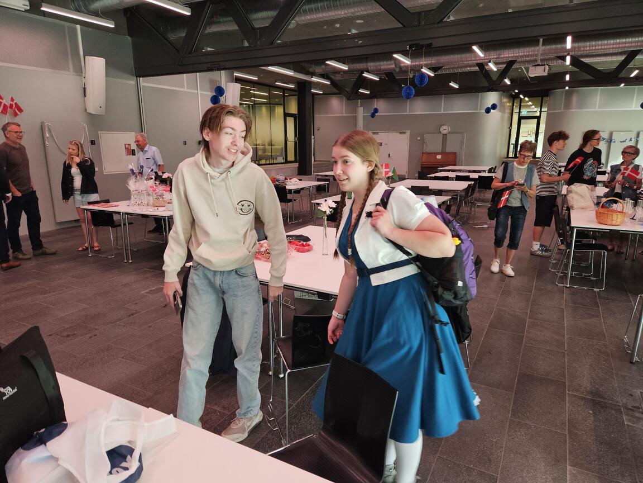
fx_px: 427
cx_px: 322
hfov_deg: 73.9
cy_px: 242
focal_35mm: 23
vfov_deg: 58.9
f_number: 1.8
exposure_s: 1/100
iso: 200
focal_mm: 5.4
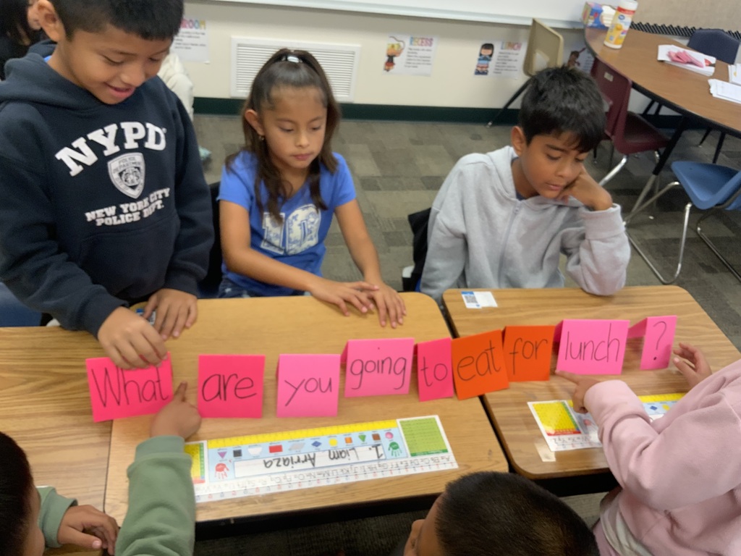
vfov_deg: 48.2
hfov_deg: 61.7
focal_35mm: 29
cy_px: 278
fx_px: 621
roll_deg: -11.0
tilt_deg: -38.5
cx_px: 370
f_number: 1.8
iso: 100
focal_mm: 3
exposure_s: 1/60
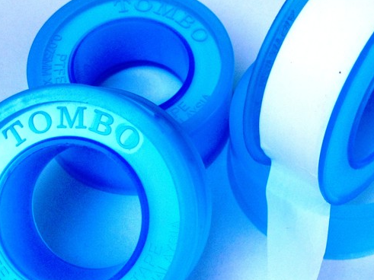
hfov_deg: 33.7
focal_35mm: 57
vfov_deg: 25.6
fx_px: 616
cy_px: 164
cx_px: 210
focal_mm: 4.28
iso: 64
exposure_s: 1/431
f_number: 2.4
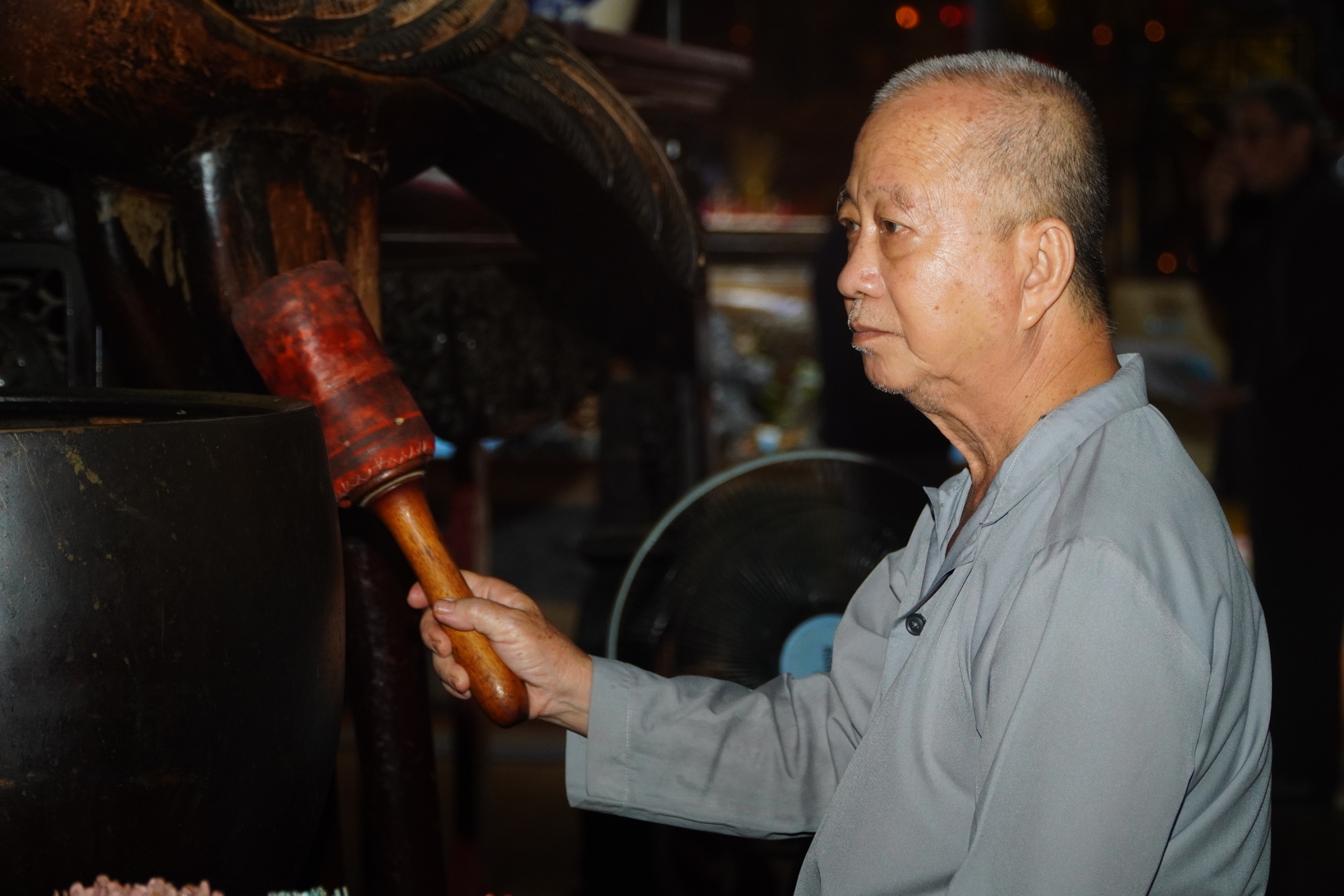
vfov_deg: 13.2
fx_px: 3863
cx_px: 672
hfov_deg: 19.7
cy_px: 448
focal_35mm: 104
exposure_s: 1/200
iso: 800
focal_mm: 69
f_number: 4
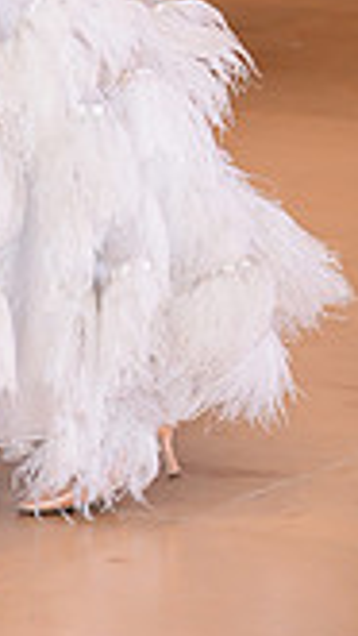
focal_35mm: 442
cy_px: -385
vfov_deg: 4.8
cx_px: -210
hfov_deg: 2.7
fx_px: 7448
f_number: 5.6
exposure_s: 1/200
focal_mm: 120
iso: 1250
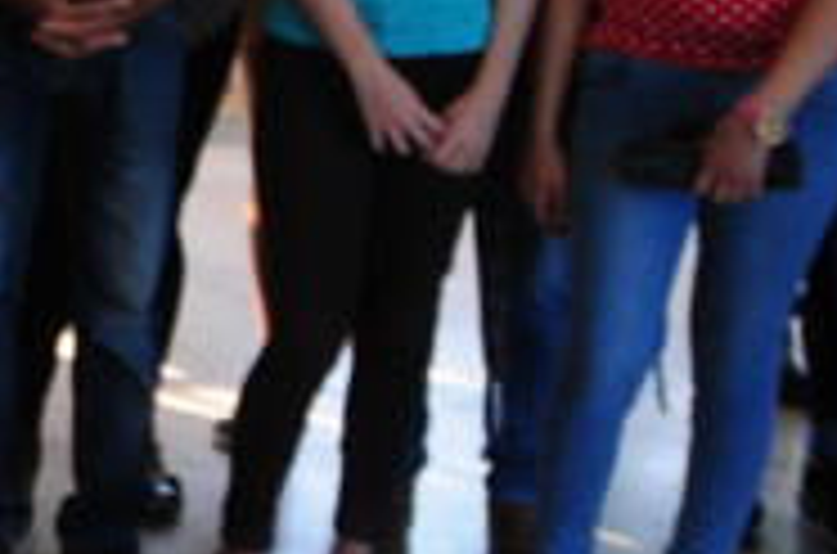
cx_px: -729
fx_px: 2528
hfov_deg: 15.7
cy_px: -297
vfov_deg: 11.9
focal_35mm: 109
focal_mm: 18
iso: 640
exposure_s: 1/160
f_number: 3.5
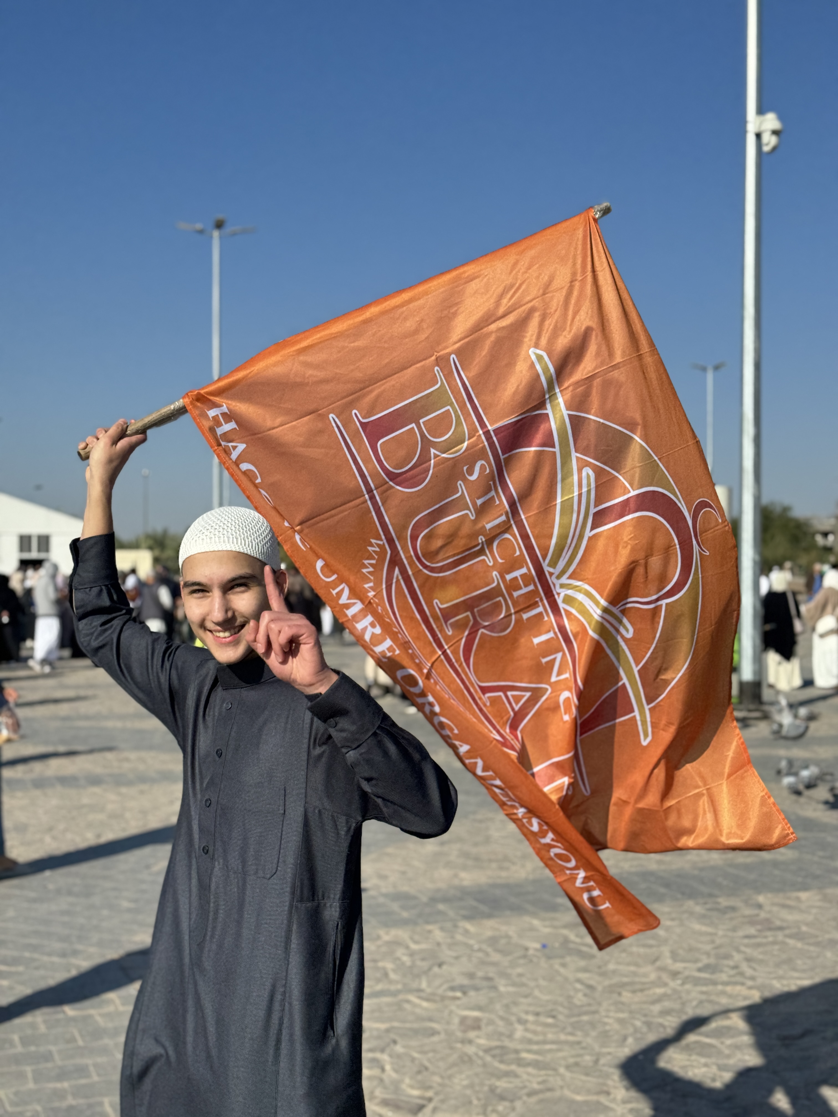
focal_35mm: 48
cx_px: 419
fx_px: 1549
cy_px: 558
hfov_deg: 30.3
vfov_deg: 39.7
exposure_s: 1/5376
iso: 64
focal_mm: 6.86
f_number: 1.78
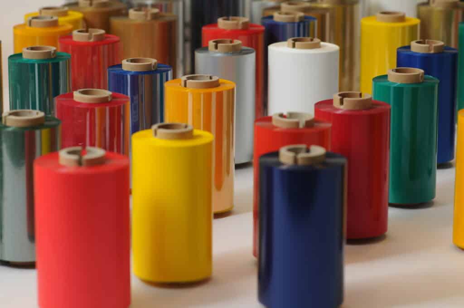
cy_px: 154
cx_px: 232
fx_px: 1545
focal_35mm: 120
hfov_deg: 17.1
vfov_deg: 11.4
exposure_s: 1/80
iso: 200
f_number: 5.6
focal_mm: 80
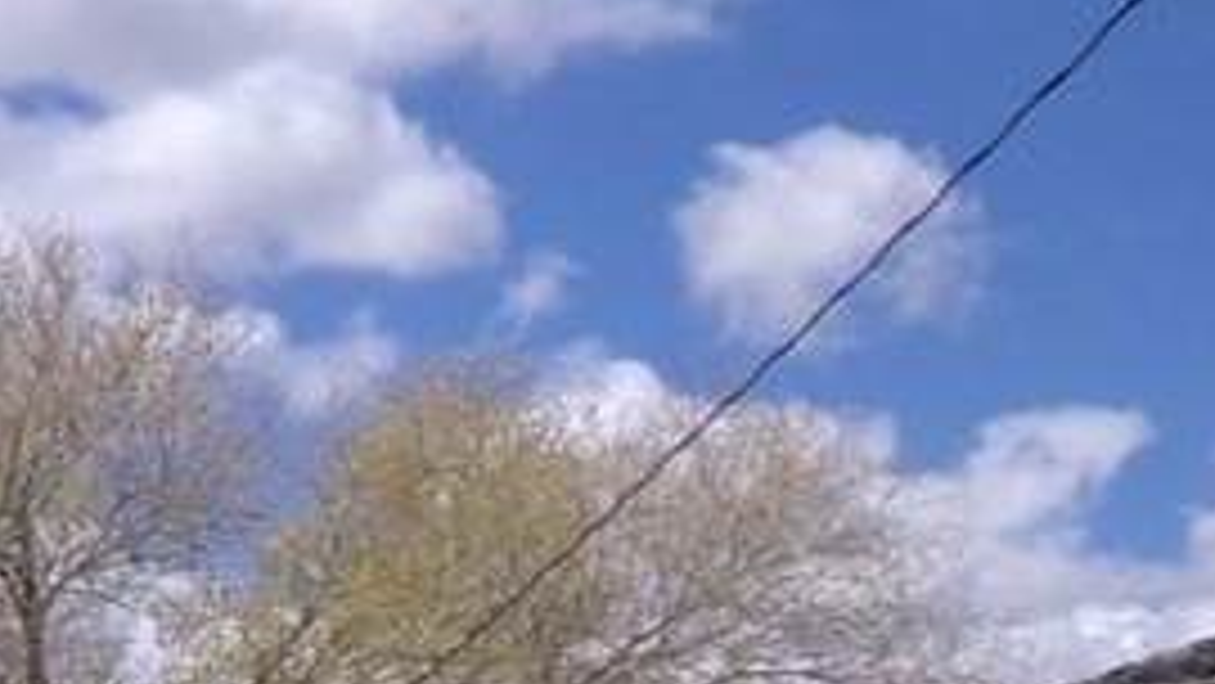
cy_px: 1364
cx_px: -945
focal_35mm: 124
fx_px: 3996
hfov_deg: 15.1
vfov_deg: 9.2
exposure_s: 1/200
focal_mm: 4.3
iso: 100
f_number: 11.07
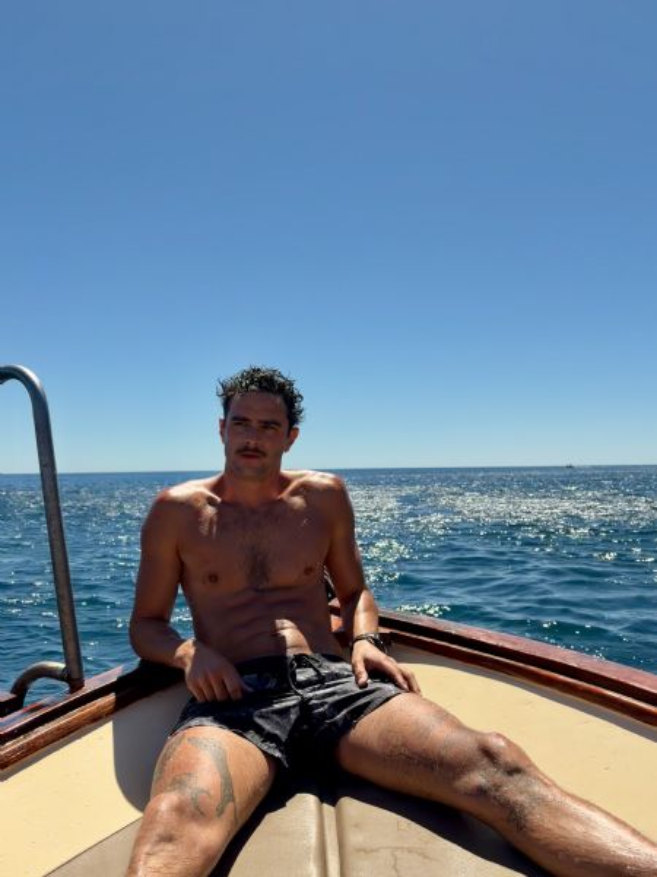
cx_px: 328
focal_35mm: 26
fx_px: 658
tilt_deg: +3.0
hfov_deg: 53.1
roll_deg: +0.4
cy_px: 438
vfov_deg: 67.3
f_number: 1.6
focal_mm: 5.96
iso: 64
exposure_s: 1/6993
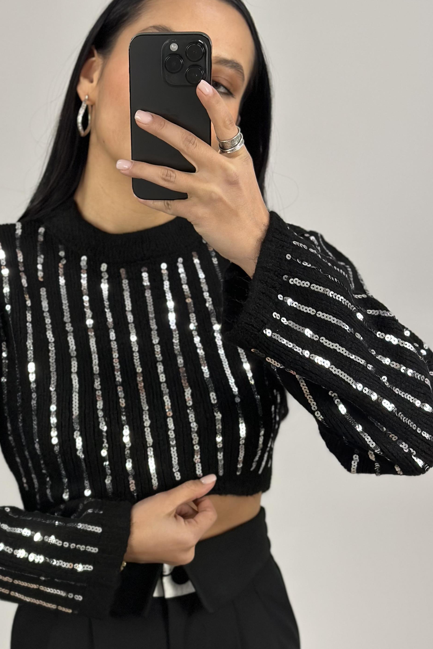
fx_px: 1299
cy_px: 462
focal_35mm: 72
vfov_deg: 27.8
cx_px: 82
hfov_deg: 18.7
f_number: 1.78
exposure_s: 1/100
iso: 200
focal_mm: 6.86
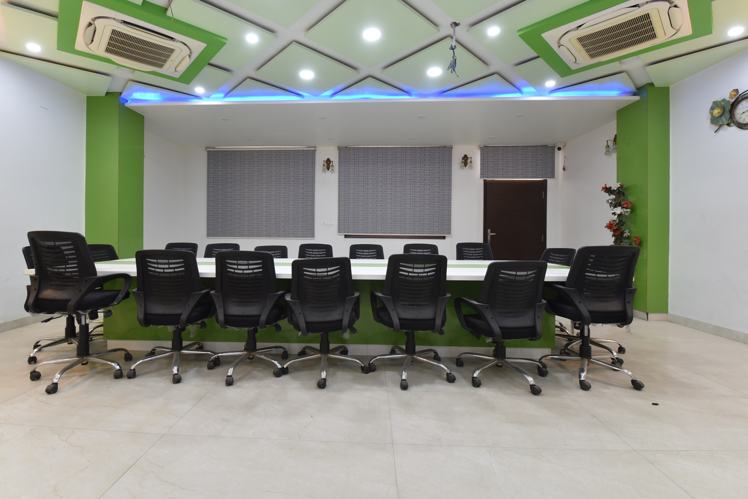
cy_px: 235
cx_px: 356
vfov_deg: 73.7
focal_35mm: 16
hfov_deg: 96.7
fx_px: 332
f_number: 7.1
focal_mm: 15
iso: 1250
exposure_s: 1/30
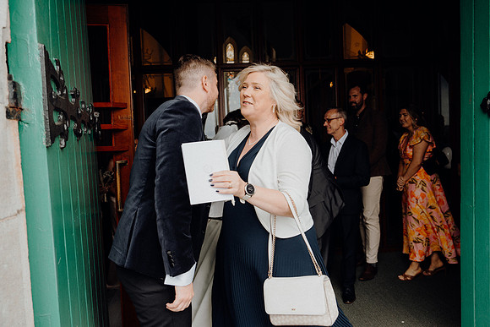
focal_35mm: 26
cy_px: 164
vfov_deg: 49.6
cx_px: 245
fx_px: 354
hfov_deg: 69.4
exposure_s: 1/200
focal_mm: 26
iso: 200
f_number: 3.5
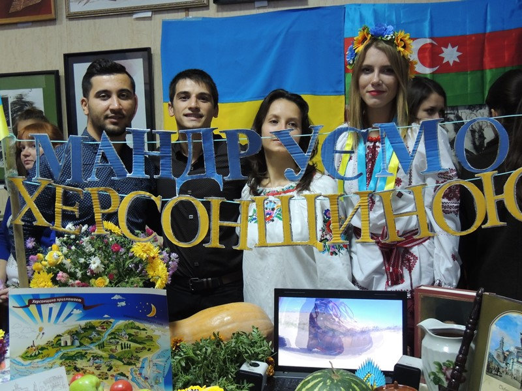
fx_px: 603
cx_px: 261
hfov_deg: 46.8
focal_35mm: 40
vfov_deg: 36.0
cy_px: 196
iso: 500
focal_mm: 7.1
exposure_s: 1/13
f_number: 3.3
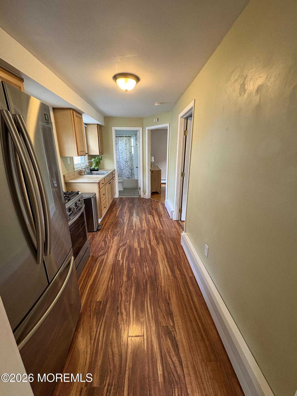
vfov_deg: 102.1
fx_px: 160
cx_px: 148
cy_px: 198
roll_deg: -0.5
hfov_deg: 85.7
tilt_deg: -16.0
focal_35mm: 14
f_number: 2.2
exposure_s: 1/60
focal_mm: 2.22
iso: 320
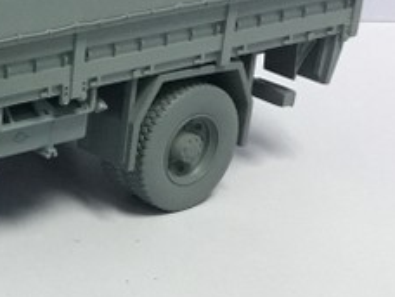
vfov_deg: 13.6
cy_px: 120
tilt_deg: -21.2
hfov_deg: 16.9
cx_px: -135
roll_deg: +0.1
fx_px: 1244
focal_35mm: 109
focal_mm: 3.3
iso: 160
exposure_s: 1/33
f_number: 2.4
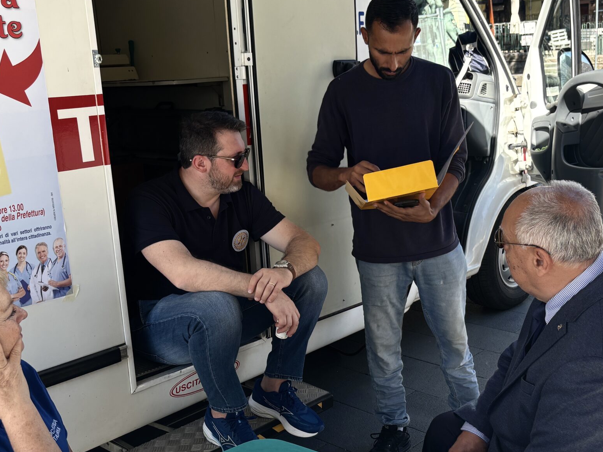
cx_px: 340
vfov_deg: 33.5
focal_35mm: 43
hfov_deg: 43.8
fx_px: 749
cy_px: 269
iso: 50
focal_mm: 5.96
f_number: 1.6
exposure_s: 1/565
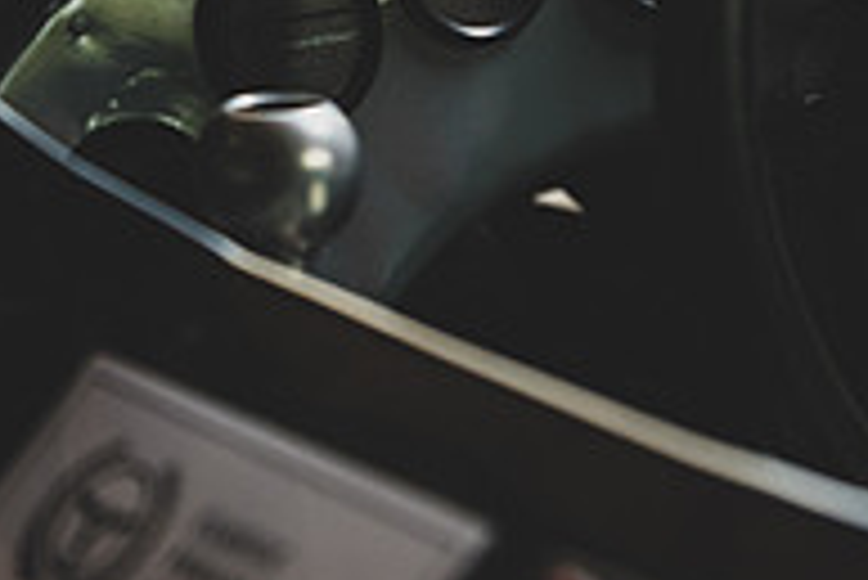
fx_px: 4054
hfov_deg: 12.1
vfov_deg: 8.1
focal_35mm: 168
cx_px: 22
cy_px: -110
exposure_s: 1/125
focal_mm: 56
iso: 500
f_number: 4.5
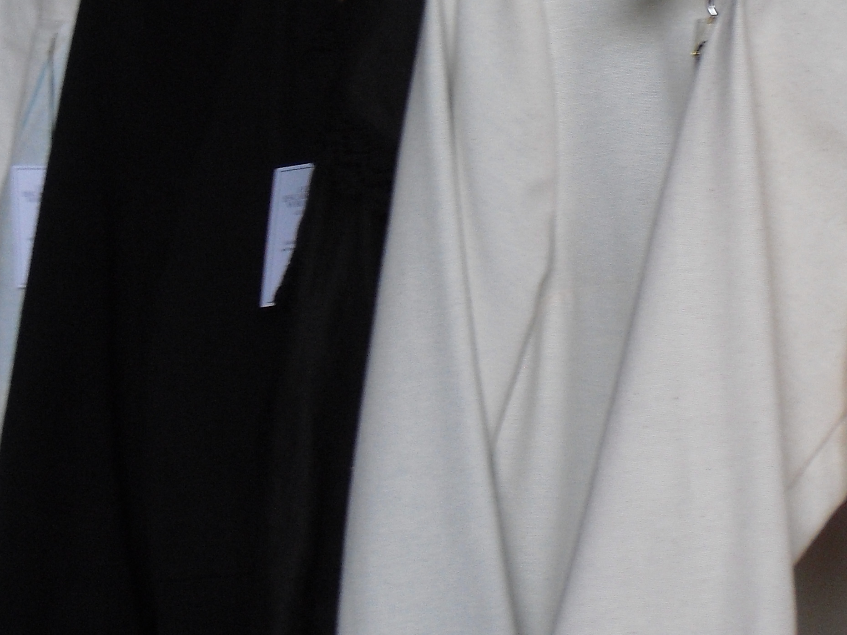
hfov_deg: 13.6
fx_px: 3547
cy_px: 117
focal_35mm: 145
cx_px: 634
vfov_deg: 10.2
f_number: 4.6
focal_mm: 13.1
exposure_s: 1/50
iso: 200
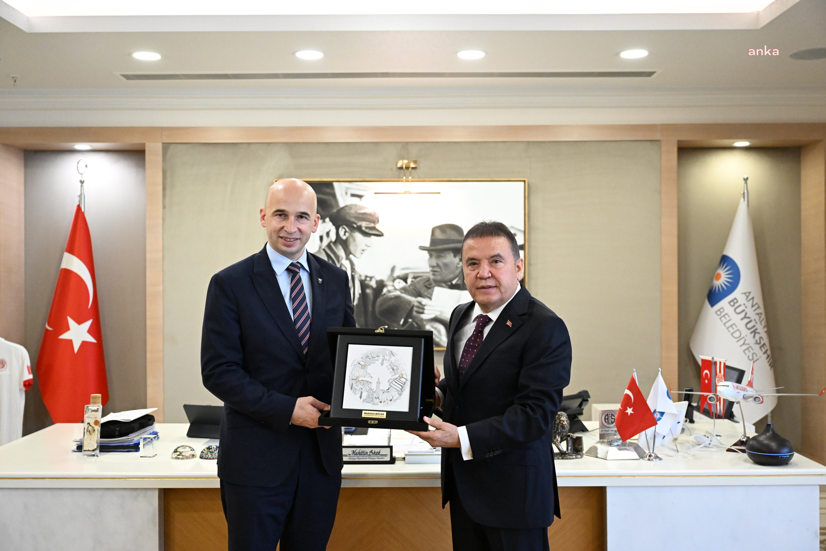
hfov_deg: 49.6
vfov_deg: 34.2
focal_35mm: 39
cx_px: 413
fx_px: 895
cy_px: 276
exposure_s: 1/320
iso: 6400
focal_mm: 39
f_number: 3.5
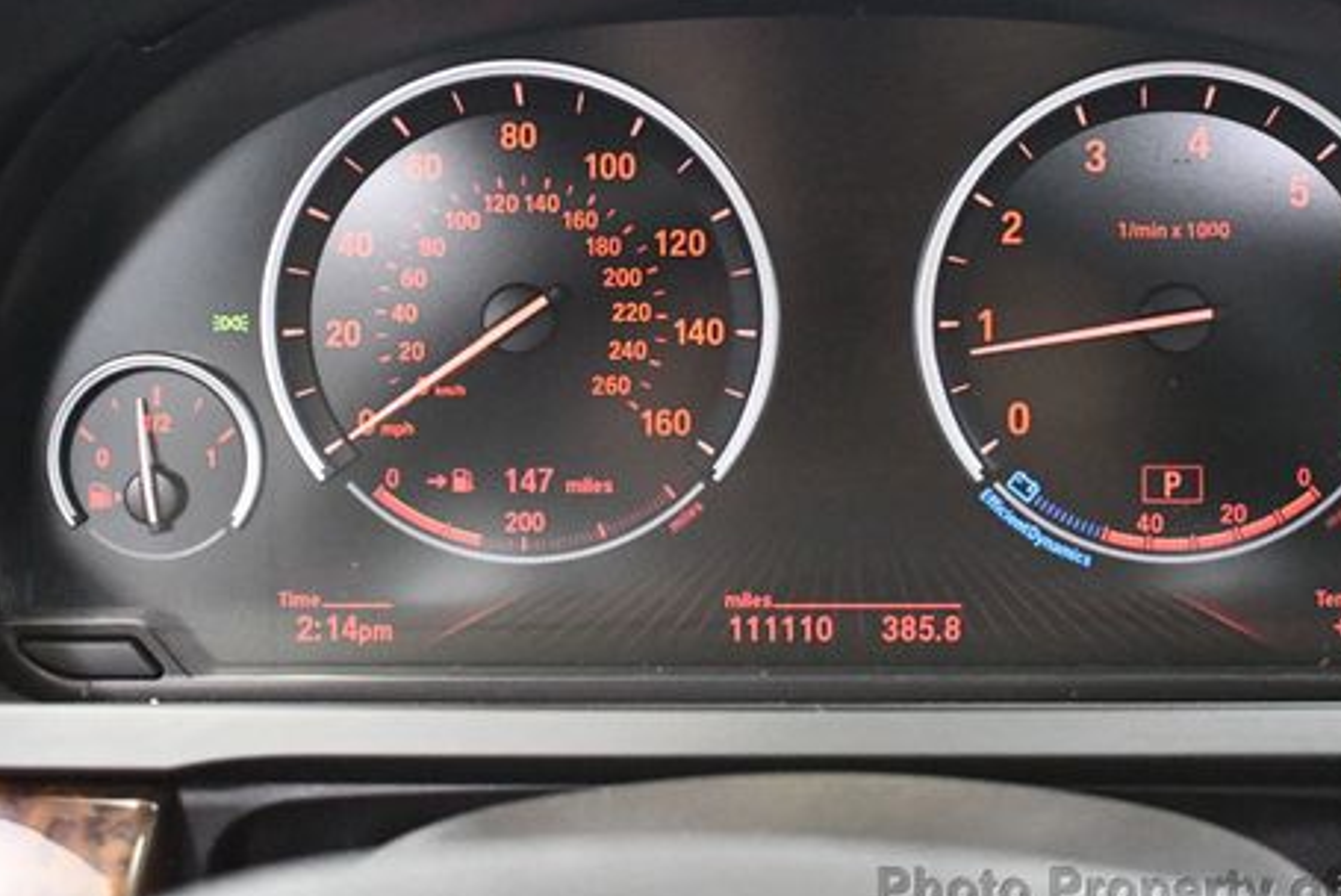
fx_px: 2199
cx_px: 843
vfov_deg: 23.0
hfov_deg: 33.7
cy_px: 318
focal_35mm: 59
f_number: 4.2
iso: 11400
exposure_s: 1/60
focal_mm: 28
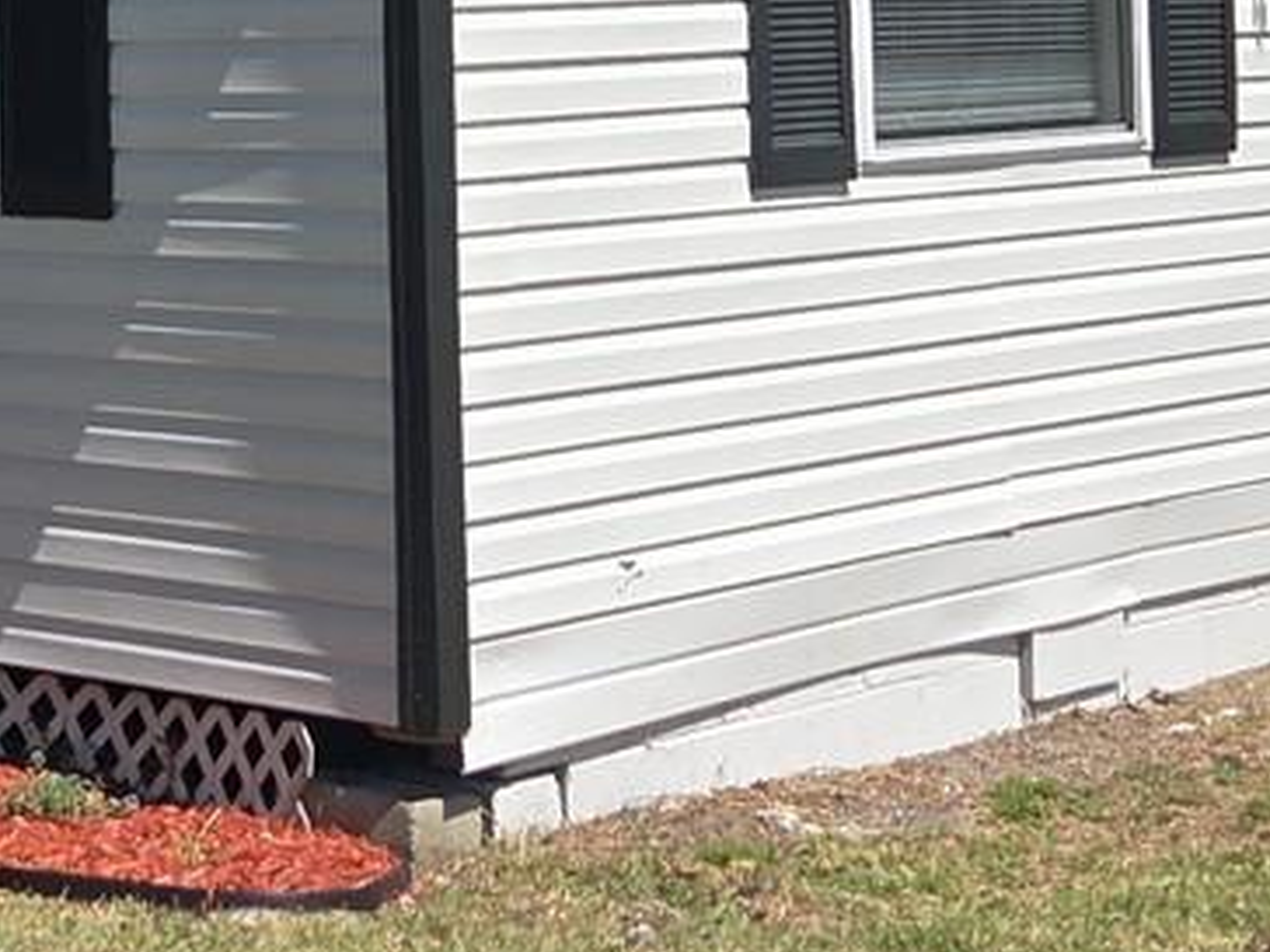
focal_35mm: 101
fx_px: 3706
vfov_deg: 14.4
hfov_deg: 19.3
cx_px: 276
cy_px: -31
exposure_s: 1/5261
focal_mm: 5.4
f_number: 1.8
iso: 80
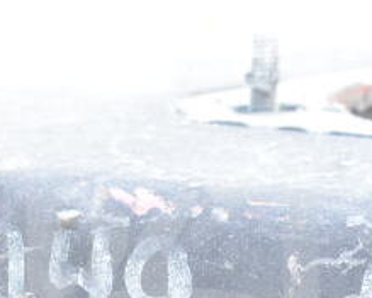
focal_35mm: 149
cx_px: 172
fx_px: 1640
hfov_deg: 12.9
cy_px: 323
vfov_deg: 10.2
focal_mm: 38
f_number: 7.1
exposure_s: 1/125
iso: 1600
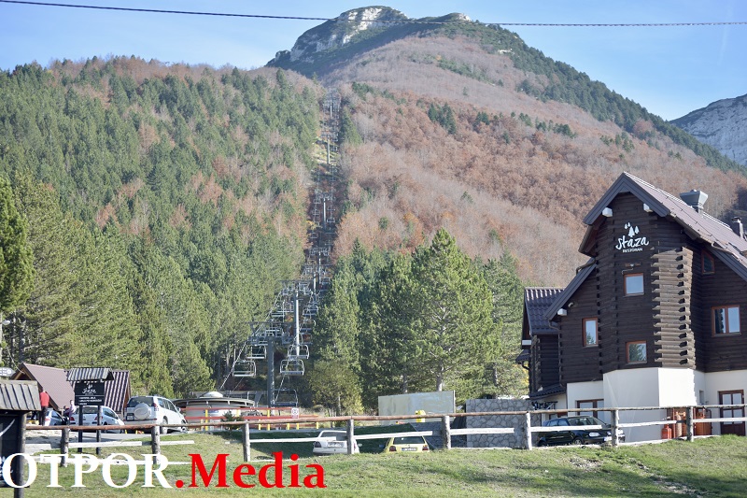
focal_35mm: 82
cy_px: 249
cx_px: 374
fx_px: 1711
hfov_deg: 24.6
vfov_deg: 16.5
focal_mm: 55
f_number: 4
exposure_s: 1/250
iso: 100
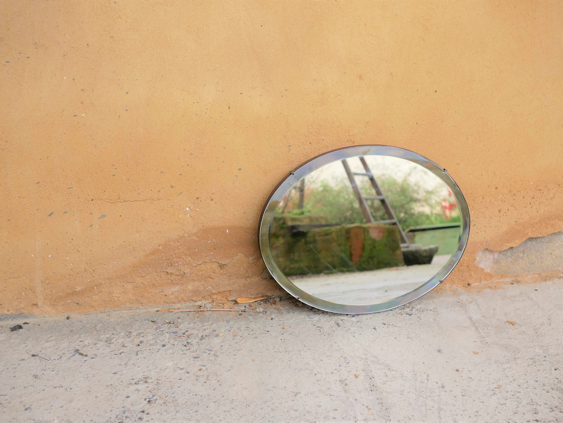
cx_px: 282
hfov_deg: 46.8
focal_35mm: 40
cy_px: 212
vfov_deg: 36.0
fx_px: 651
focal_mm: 20
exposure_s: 1/400
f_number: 3.2
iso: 200
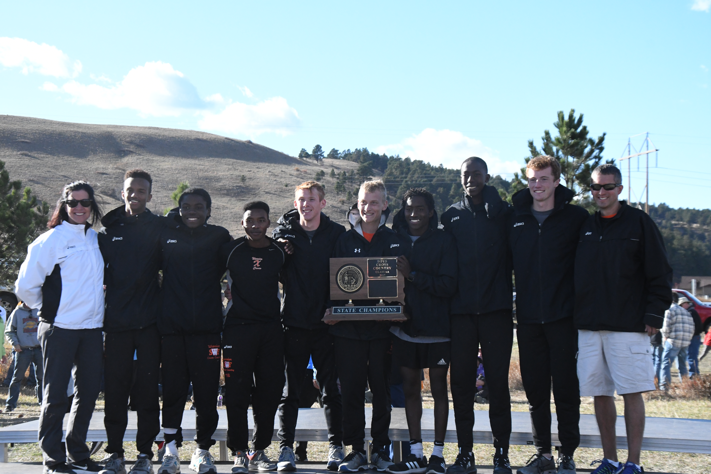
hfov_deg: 28.1
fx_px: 1422
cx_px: 356
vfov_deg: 18.9
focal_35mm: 72
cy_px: 237
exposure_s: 1/2500
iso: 2500
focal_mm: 48
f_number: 8
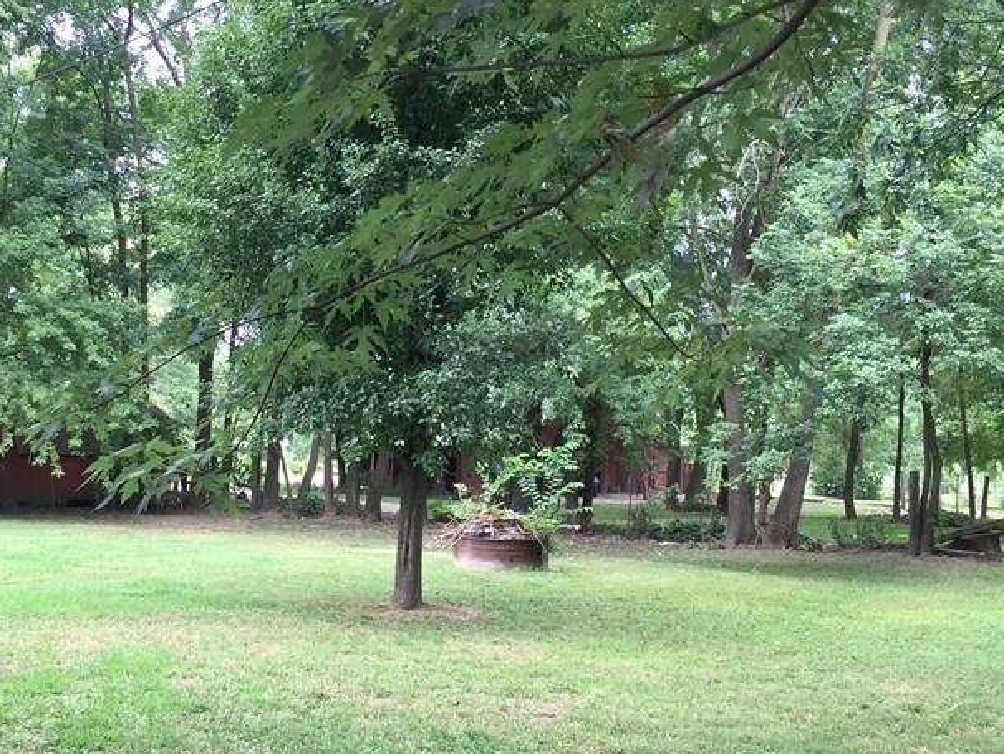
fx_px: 1422
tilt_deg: +1.5
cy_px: 389
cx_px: 396
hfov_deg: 38.7
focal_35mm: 49
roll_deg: -2.0
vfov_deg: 29.7
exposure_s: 1/40
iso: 32
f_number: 2.2
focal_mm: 4.15
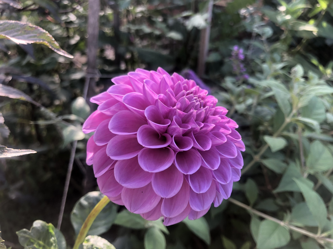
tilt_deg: -36.7
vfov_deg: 49.7
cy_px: 124
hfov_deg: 63.4
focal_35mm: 28
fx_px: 269
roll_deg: -7.1
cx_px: 166
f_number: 1.8
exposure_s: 1/120
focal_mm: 3.99
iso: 40
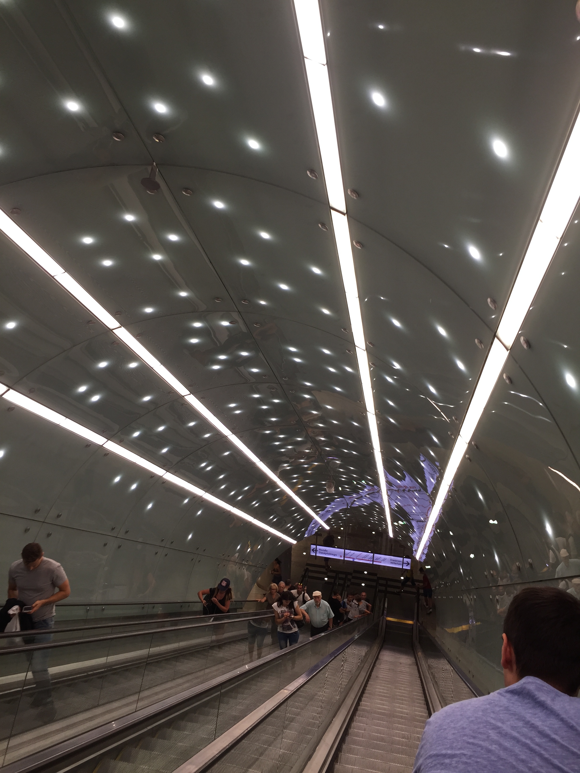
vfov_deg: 61.7
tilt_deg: -13.9
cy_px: 386
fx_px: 648
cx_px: 290
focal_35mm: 29
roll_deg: -2.4
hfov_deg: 48.2
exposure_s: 1/40
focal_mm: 4.15
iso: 32
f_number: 2.2
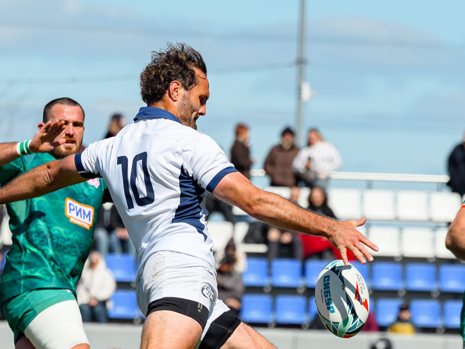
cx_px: 228
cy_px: 184
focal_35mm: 747
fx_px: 10035
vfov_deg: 2.0
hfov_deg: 2.7
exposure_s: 1/1000
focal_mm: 200
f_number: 5.6
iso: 100
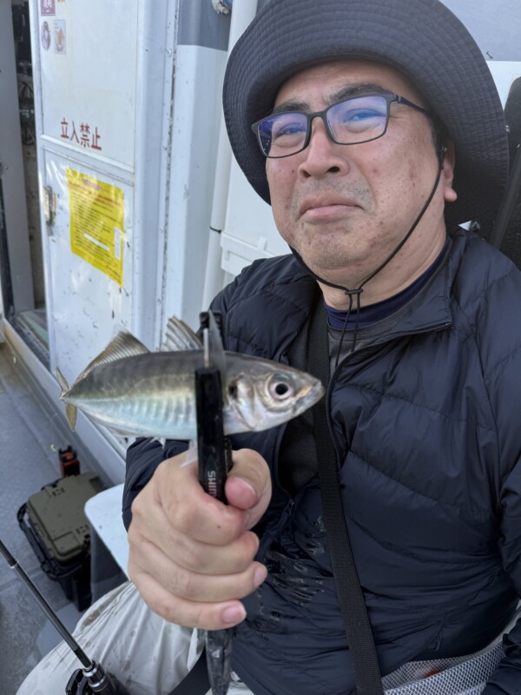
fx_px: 482
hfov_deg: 56.8
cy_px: 348
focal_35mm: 24
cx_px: 260
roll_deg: -8.3
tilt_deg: -23.1
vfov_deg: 71.6
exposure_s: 1/920
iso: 80
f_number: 1.78
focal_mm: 6.76
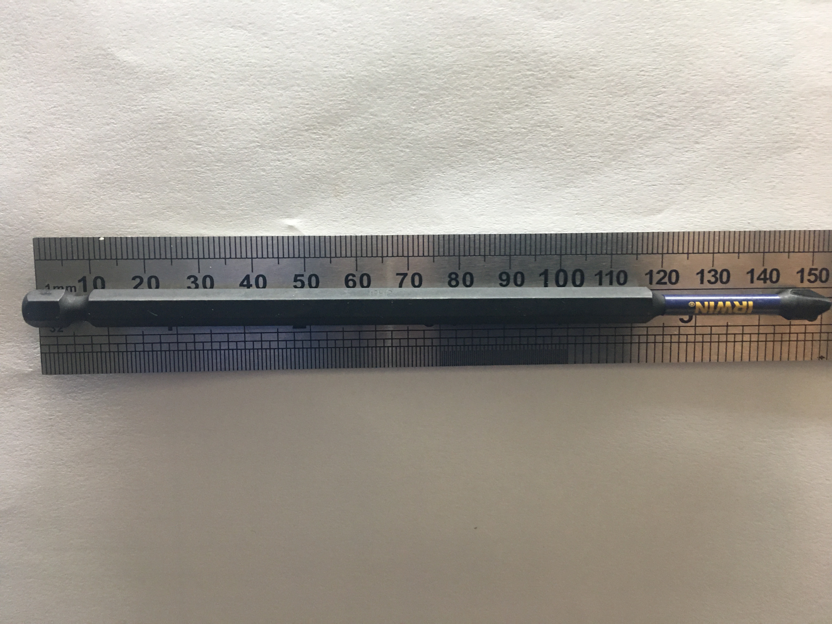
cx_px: 416
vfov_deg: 48.2
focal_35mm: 29
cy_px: 312
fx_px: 697
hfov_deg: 61.7
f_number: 2.2
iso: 80
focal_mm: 4.15
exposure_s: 1/17
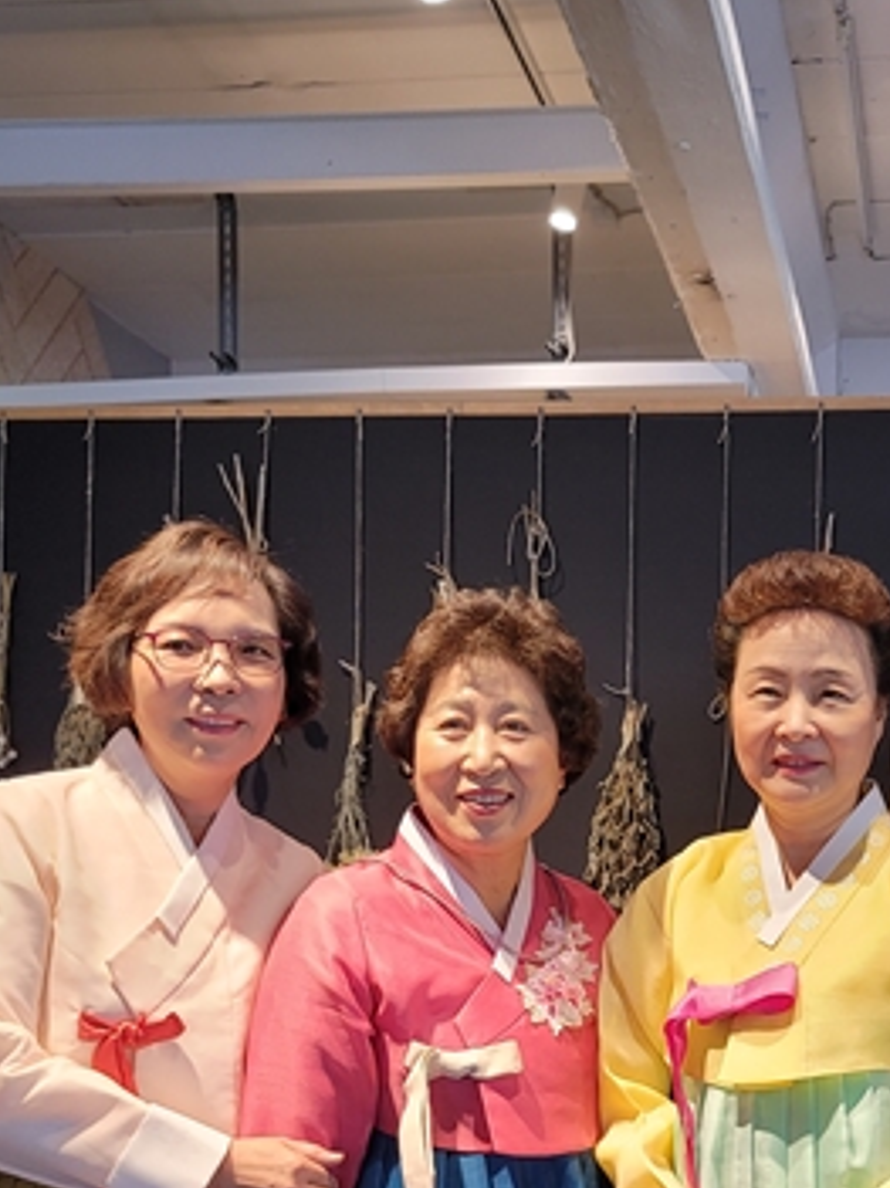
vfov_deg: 32.9
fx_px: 1955
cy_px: 931
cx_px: 714
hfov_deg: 25.2
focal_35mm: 57
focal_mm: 7
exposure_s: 1/100
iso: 200
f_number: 1.8
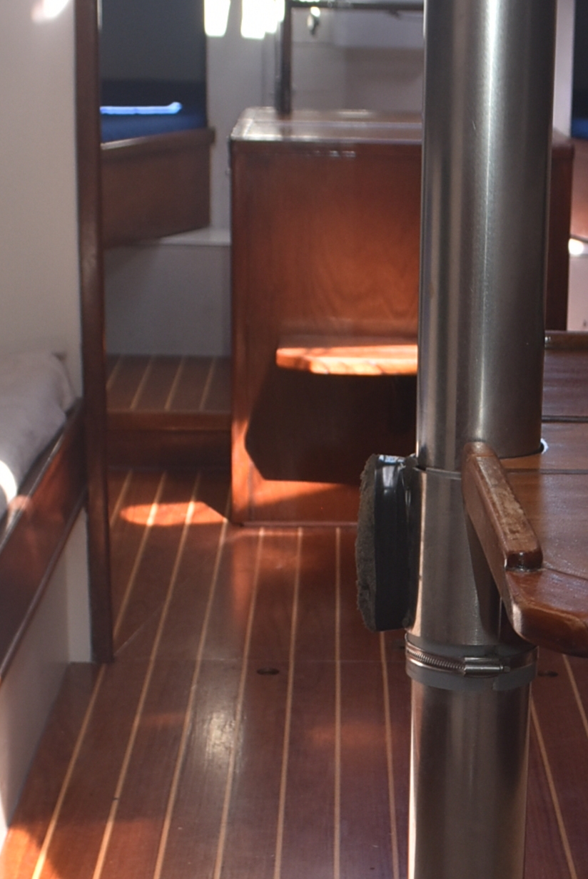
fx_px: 2226
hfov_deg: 14.9
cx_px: 492
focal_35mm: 91
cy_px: 660
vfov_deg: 22.2
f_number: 5.6
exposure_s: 1/125
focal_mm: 20
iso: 220
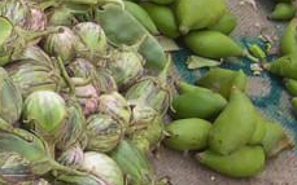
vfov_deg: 4.7
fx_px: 2250
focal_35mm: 278
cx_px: -527
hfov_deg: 6.9
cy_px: 140
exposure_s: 1/217
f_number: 3.1
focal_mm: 10.1
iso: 100
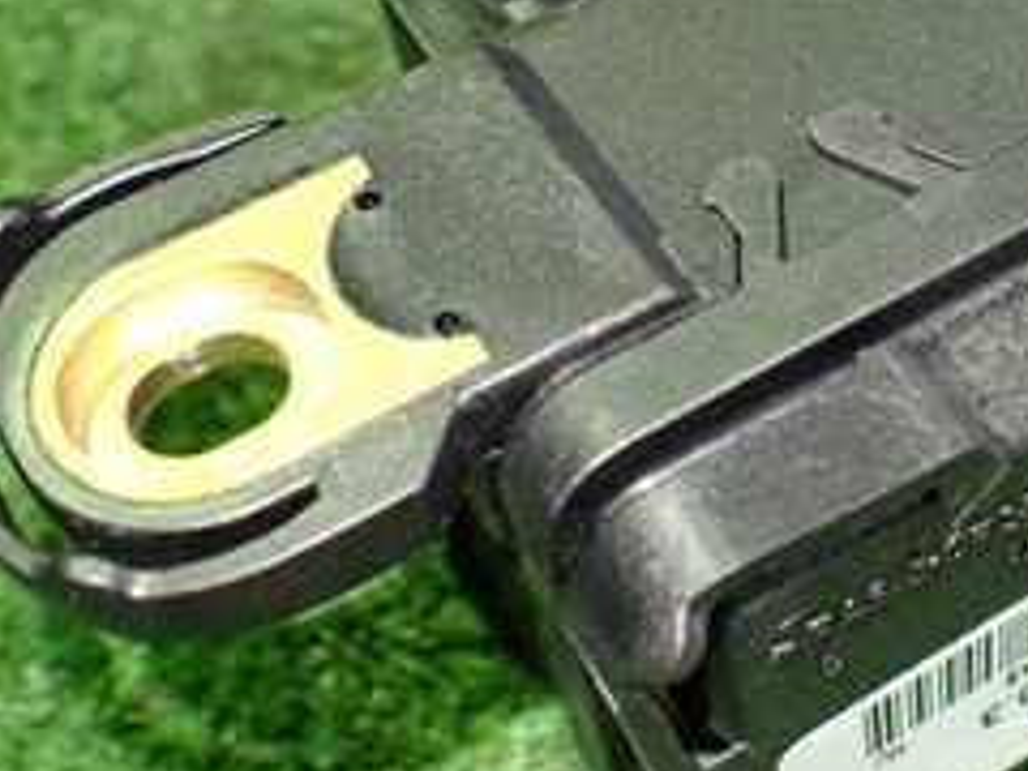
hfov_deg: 24.9
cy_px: 253
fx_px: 2227
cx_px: 1007
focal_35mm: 75
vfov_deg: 19.6
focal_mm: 5.4
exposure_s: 1/50
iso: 800
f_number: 2.3
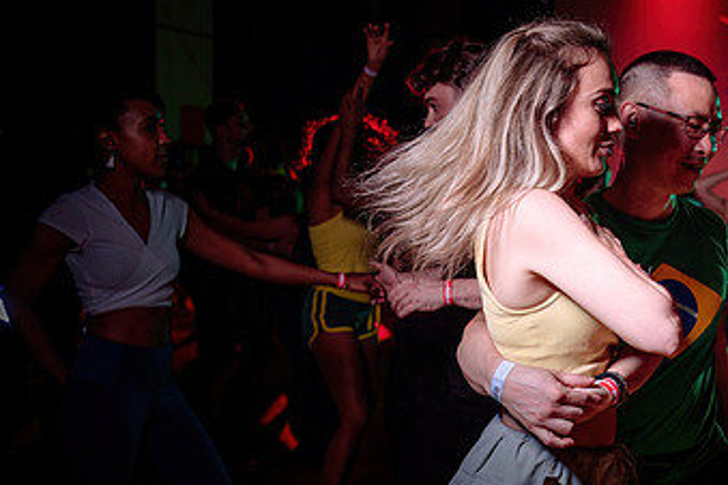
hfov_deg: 32.7
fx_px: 1213
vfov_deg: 22.5
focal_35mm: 60
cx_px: 559
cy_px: 321
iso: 800
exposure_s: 1/100
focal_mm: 31
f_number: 2.8
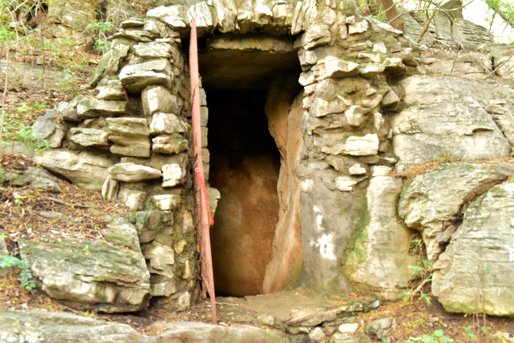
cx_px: 257
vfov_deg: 35.1
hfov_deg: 50.7
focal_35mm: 38
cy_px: 172
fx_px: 543
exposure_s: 1/30
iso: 6400
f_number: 8
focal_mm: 38
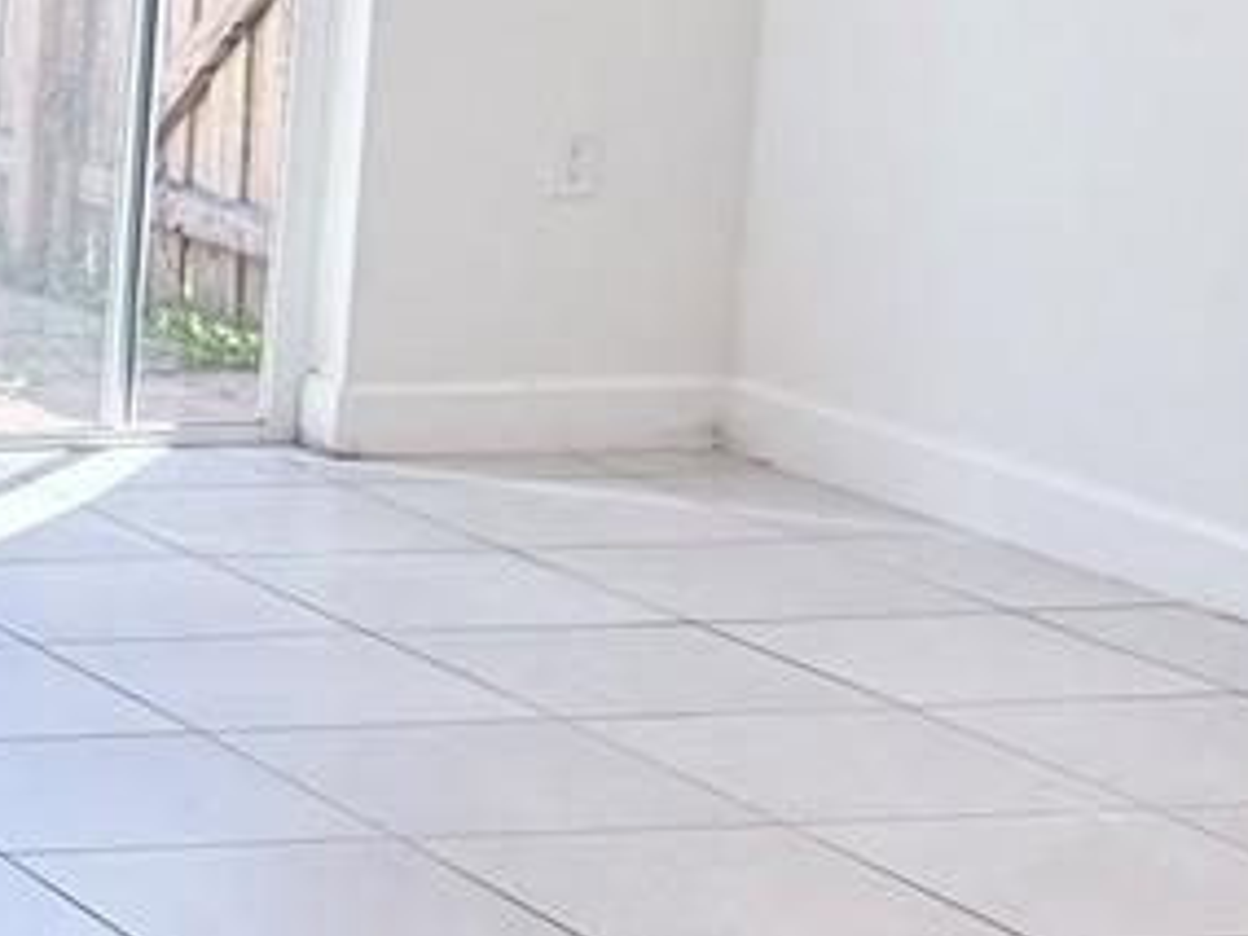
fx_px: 4867
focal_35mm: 135
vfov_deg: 11.0
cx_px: -1151
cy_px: 374
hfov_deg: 12.9
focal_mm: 6.76
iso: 100
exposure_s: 1/584
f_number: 1.78
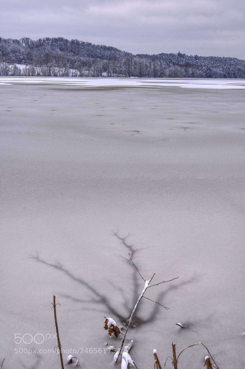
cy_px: 184
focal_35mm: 36
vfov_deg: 53.2
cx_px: 122
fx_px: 368
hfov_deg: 36.8
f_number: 8
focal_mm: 24
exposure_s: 1/200
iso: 125
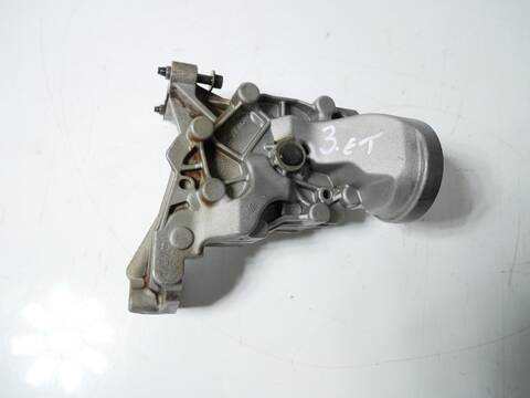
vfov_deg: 56.8
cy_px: 199
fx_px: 367
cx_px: 265
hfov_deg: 71.6
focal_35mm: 24
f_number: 3.5
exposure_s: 1/80
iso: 200
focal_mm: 12
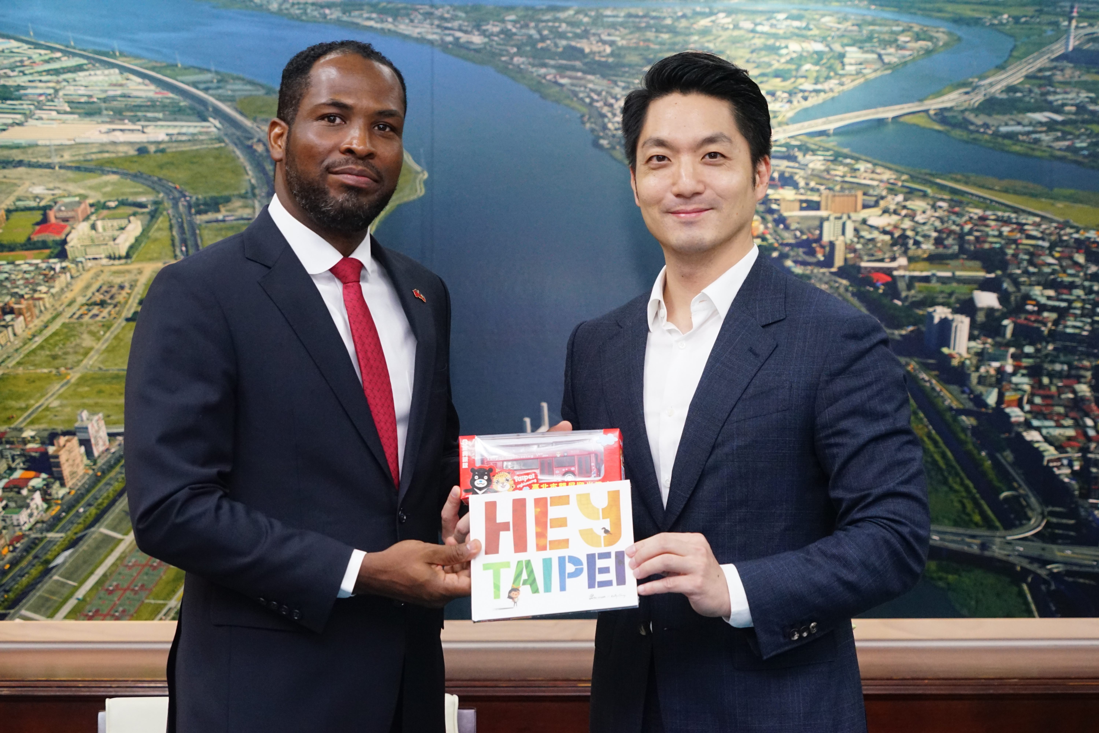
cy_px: 366
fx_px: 2656
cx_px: 550
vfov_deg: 15.7
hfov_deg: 23.4
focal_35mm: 87
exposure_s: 1/125
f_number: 6.3
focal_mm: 87
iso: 3200
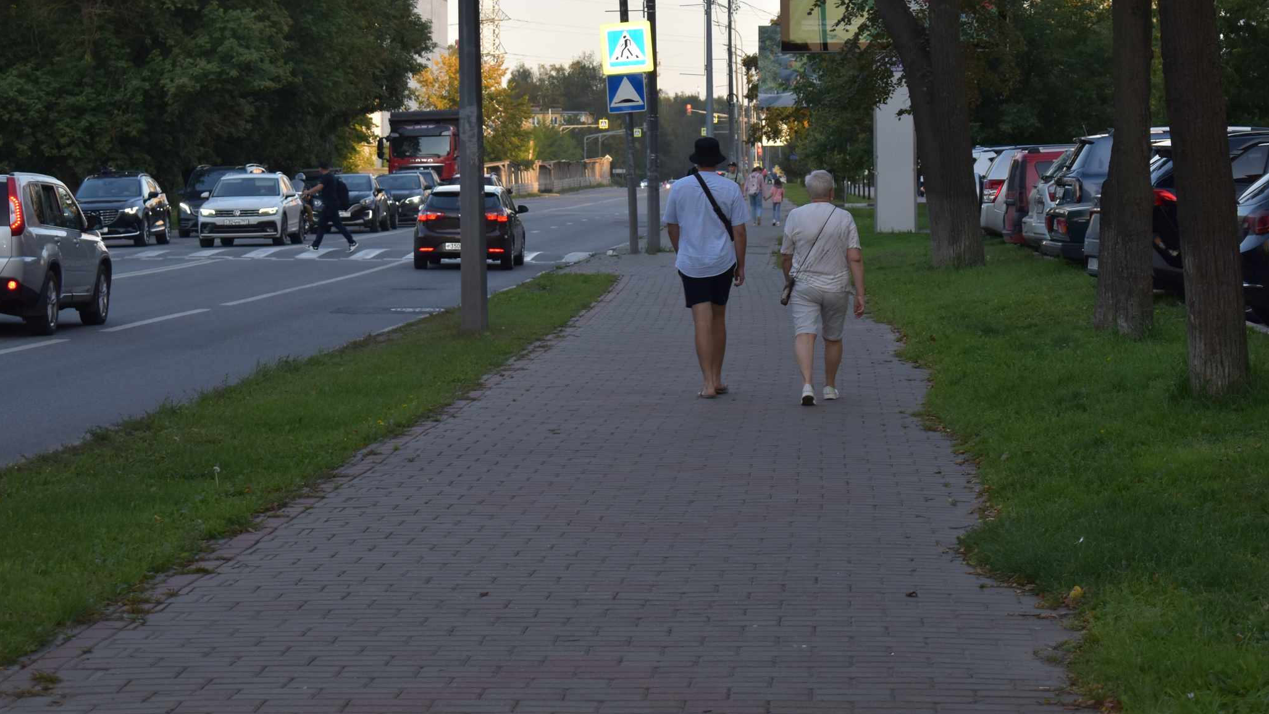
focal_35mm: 108
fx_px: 3622
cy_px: 210
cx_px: 708
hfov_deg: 19.9
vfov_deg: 11.2
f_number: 5.6
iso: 280
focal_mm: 55
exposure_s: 1/200
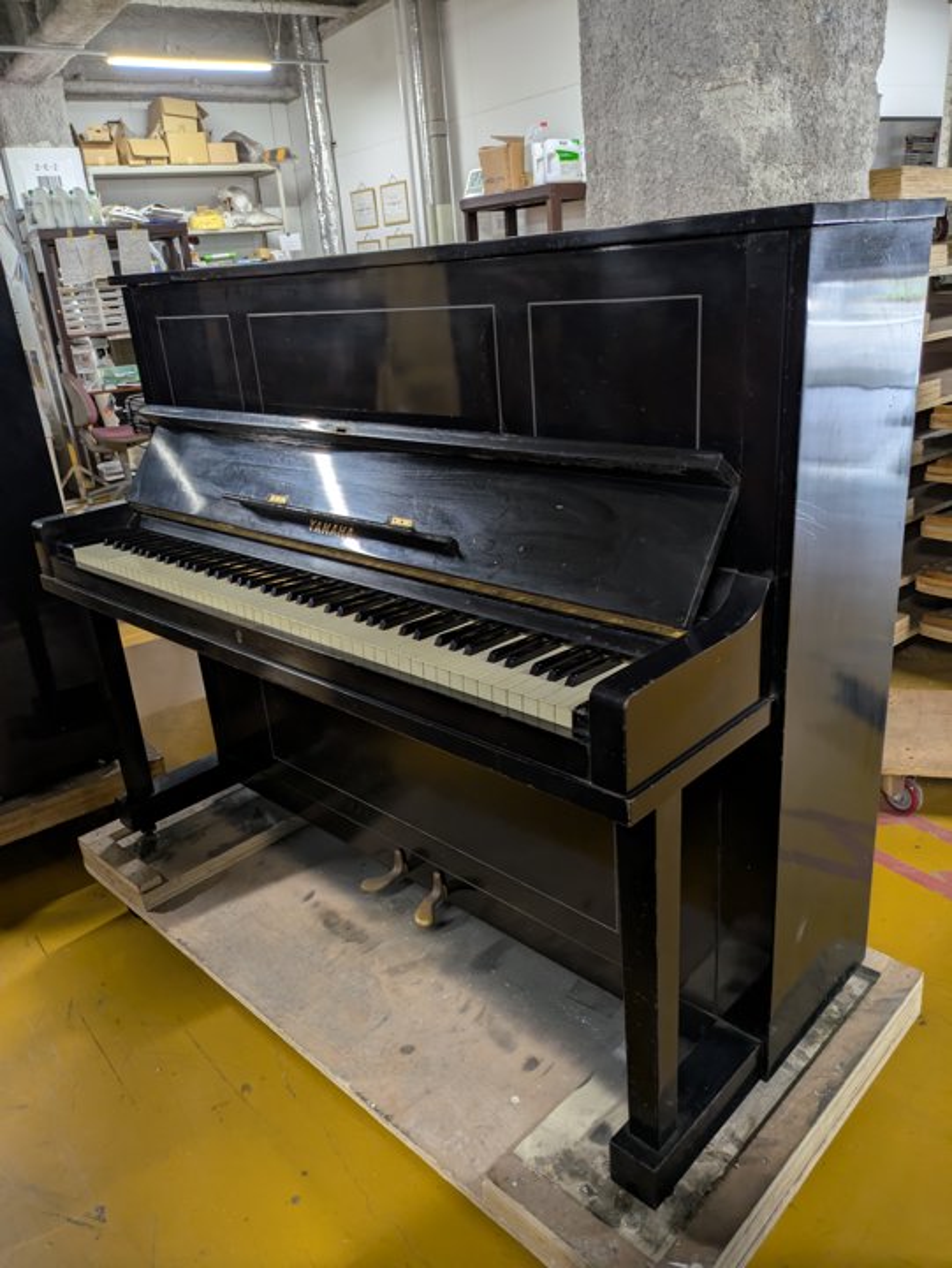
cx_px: 476
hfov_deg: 54.9
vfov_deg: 69.4
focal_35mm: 25
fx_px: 916
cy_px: 634
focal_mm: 5.43
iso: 89
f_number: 1.89
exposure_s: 1/33.3
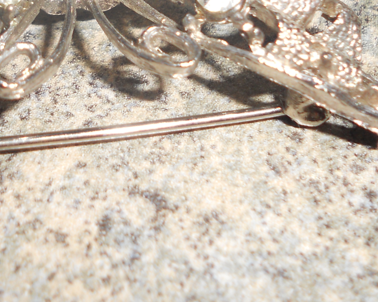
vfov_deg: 18.1
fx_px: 917
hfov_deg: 22.9
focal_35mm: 82
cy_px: -15
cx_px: 70
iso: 80
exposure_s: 1/25
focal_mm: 5.8
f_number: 8.8
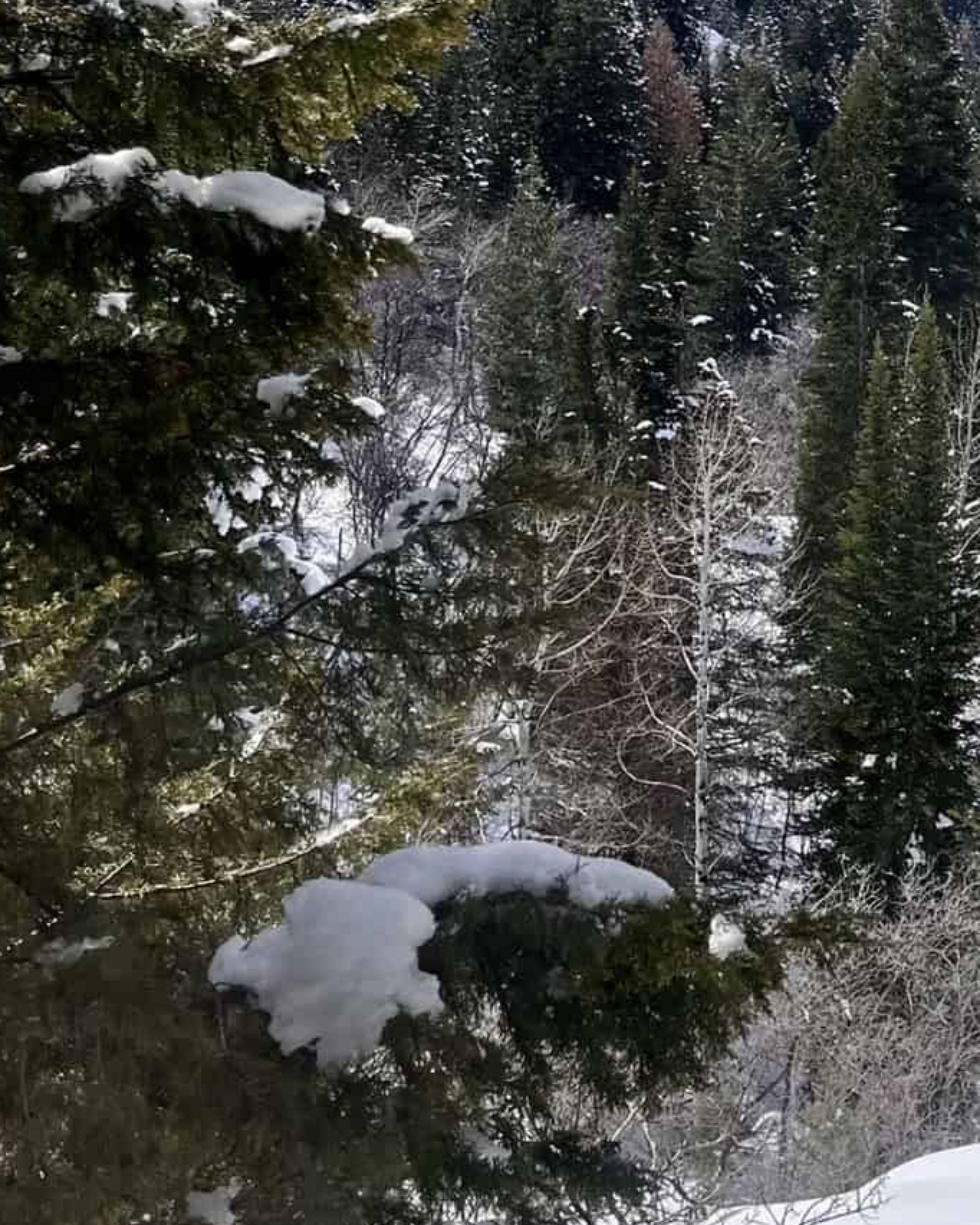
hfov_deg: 23.5
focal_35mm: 61
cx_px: 1063
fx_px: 2211
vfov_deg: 28.9
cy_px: -20
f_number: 1.6
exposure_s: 1/3413
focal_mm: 5.1
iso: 50
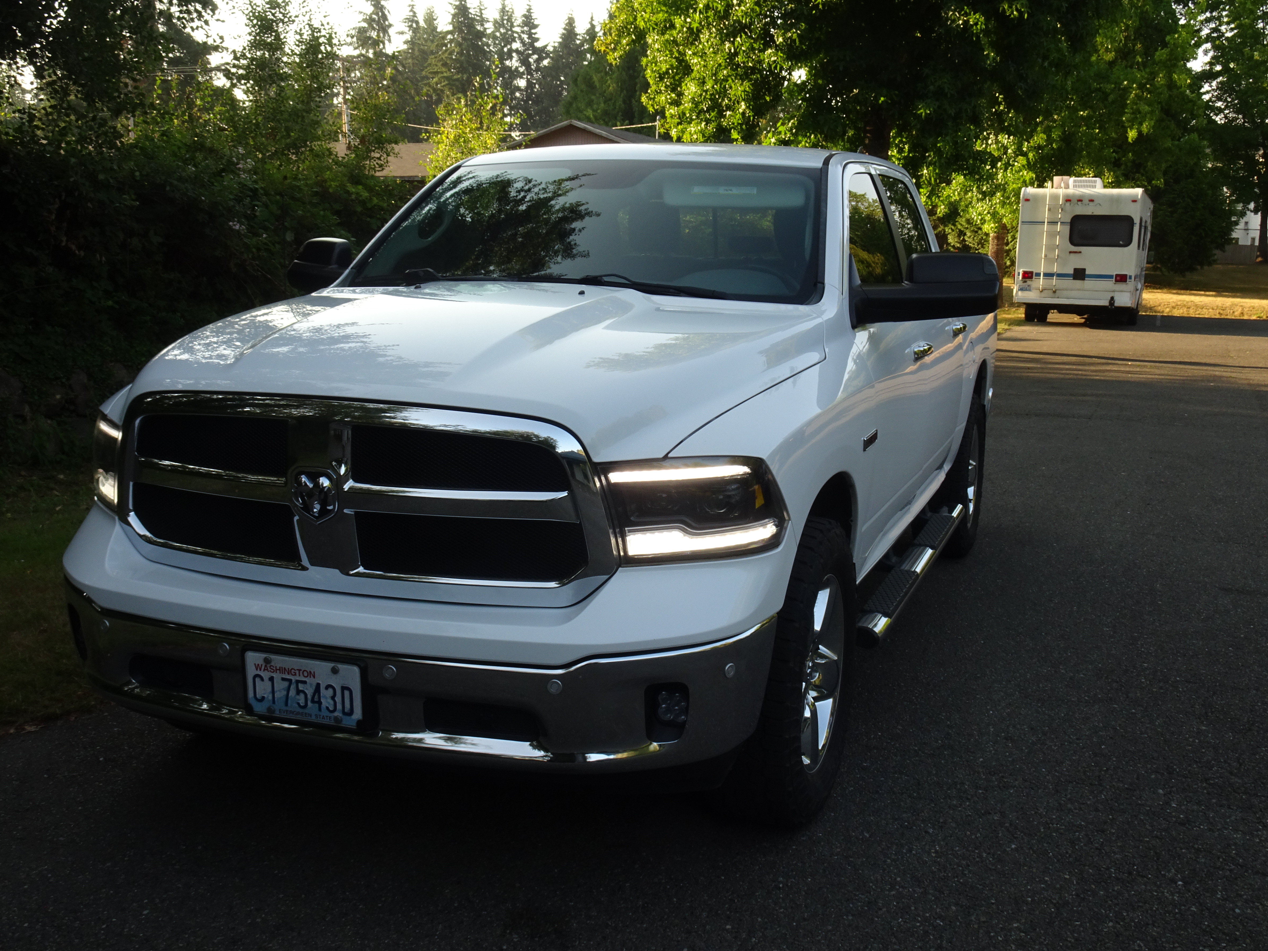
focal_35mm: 36
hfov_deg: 51.4
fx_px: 1319
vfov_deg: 39.7
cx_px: 647
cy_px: 486
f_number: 4
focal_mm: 5.98
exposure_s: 1/60
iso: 80
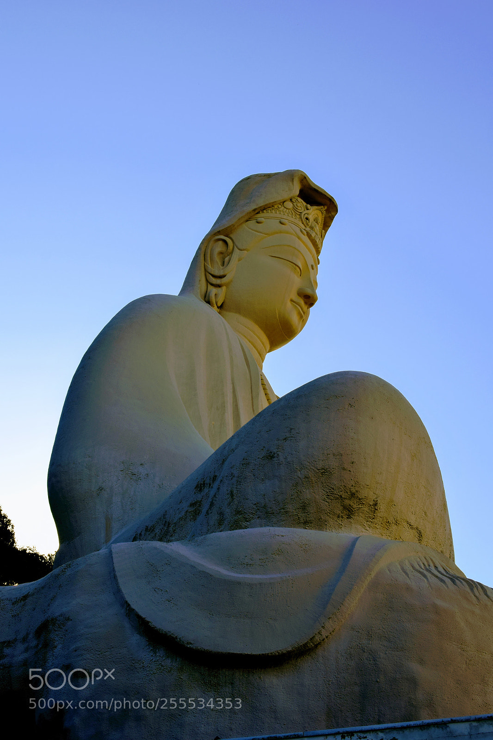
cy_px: 370
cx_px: 246
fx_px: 863
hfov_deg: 31.9
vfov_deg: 46.4
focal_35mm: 42
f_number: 10
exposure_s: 1/400
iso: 200
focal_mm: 28
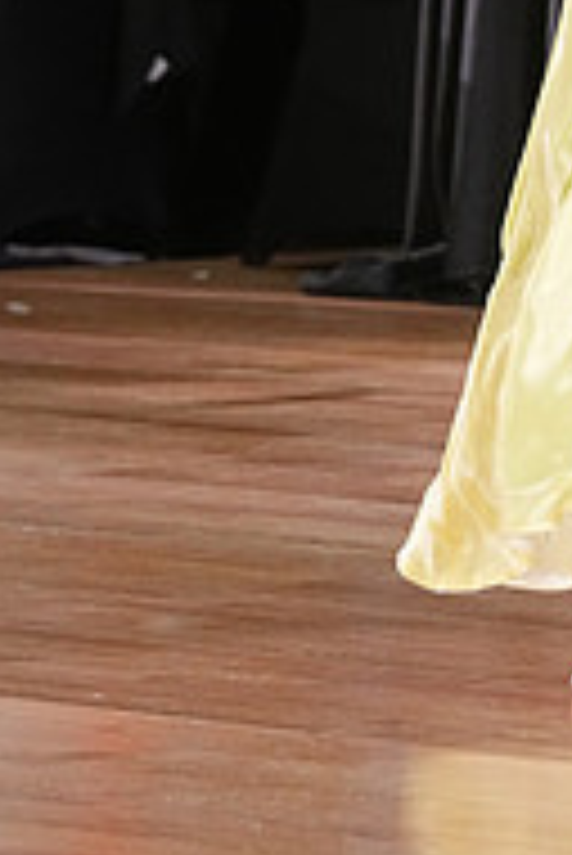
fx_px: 14511
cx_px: 606
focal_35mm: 610
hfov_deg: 2.3
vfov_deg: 3.4
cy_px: -270
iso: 3200
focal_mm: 200
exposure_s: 1/200
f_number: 5.6
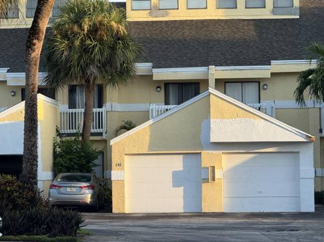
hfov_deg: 14.1
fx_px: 1310
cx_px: 154
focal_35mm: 140
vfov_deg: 10.6
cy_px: 123
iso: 50
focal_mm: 15.66
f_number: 2.8
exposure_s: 1/293
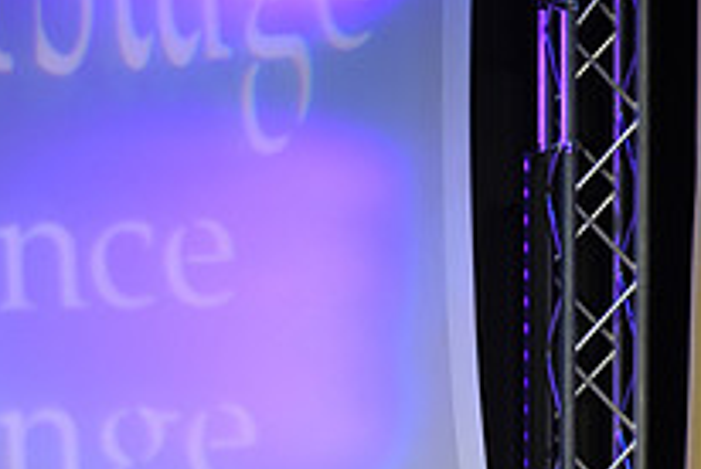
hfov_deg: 6.9
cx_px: 943
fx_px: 5752
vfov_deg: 4.7
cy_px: 569
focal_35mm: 295
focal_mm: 105
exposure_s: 1/250
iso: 1250
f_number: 2.8
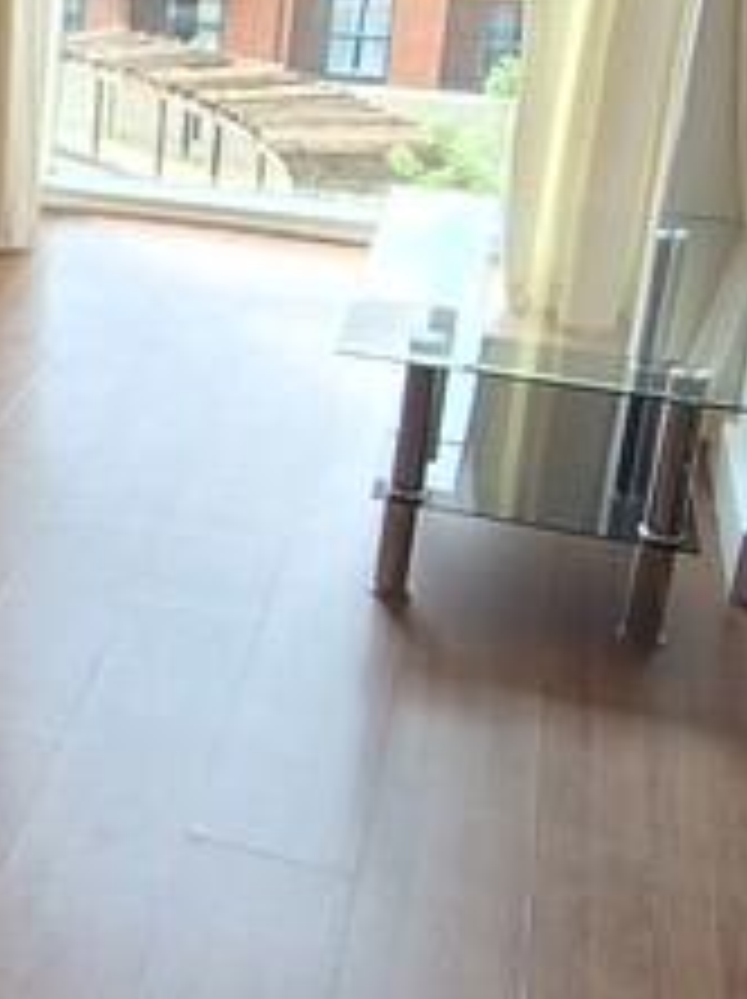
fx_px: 1730
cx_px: -400
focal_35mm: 60
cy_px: 248
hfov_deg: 20.5
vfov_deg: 31.6
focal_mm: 2.2
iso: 50
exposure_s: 1/100
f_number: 2.2
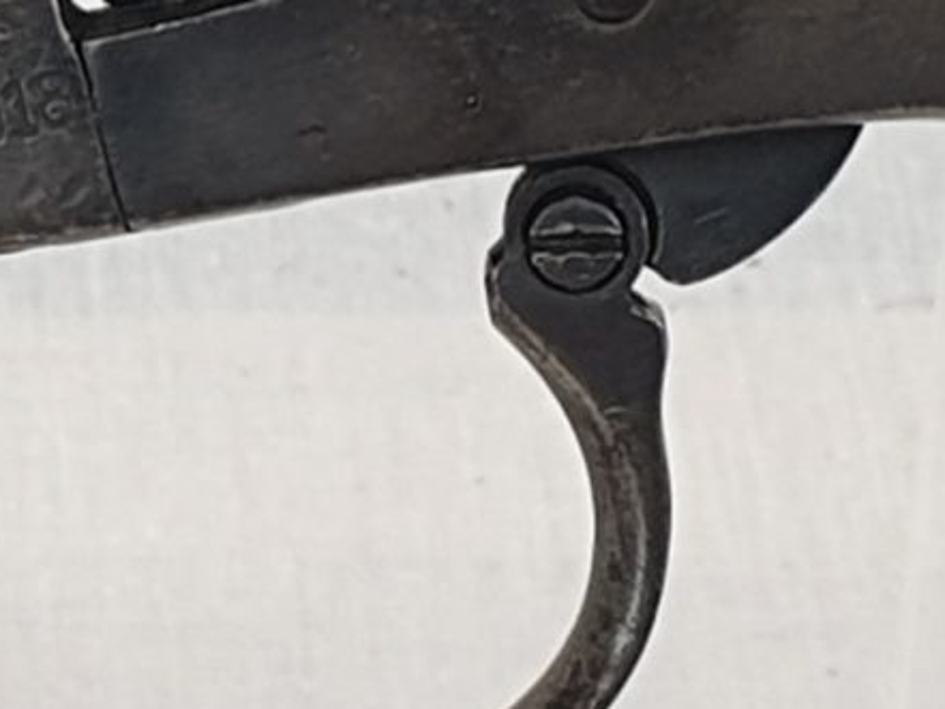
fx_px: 4123
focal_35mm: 151
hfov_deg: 13.0
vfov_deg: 9.8
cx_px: 124
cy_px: 86
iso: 64
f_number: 2.4
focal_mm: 4.3
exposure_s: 1/50
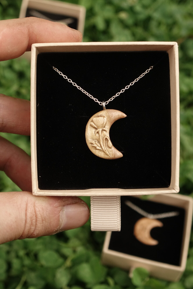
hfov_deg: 21.2
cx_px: 87
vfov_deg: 31.4
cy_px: 135
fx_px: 514
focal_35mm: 64
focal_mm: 18.21
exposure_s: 1/1000
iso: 500
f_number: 3.5
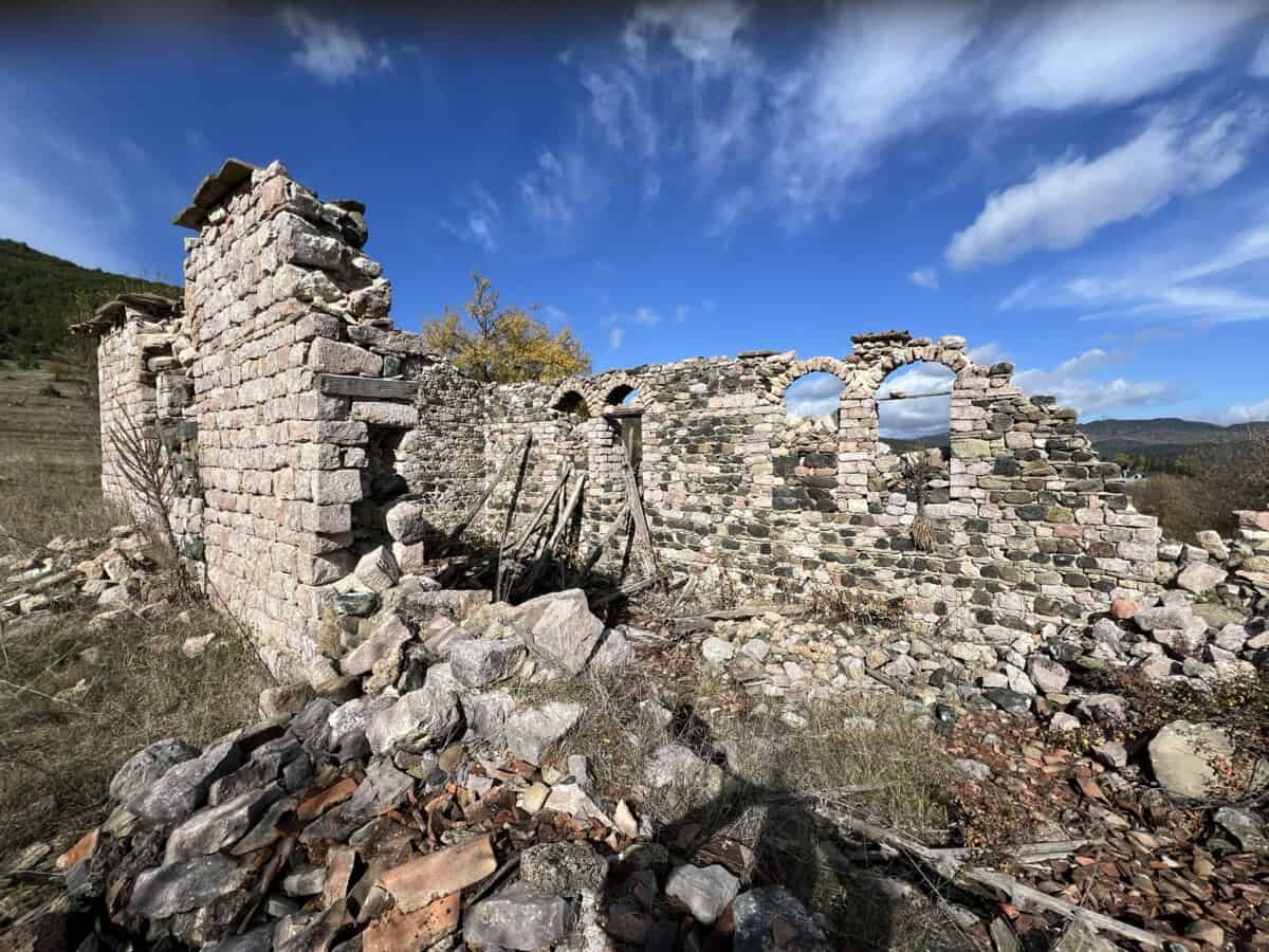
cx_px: 634
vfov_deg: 89.9
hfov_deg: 106.2
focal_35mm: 13
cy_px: 476
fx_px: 477
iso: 32
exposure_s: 1/2320
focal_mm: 1.6
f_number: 1.8
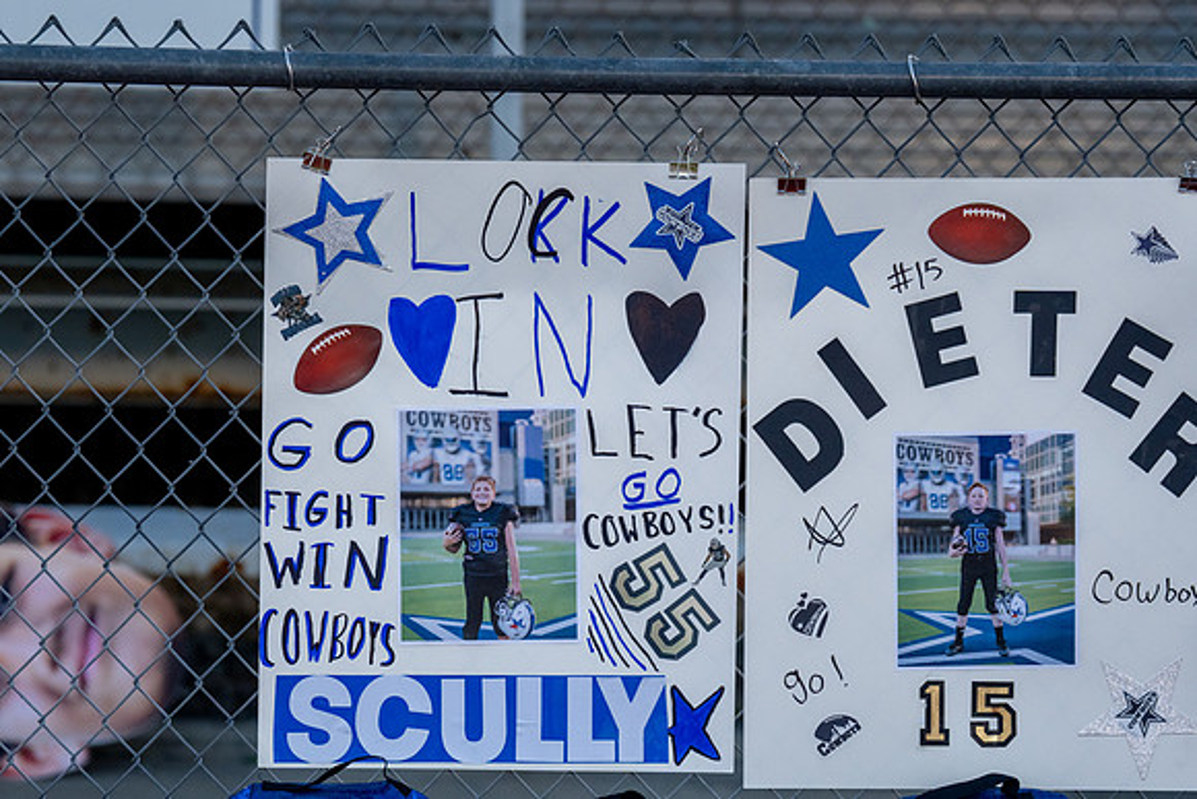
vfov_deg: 7.3
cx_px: 442
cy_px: 546
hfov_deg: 11.0
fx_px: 6223
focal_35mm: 187
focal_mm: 120
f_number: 2.8
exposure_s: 1/1250
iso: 1000
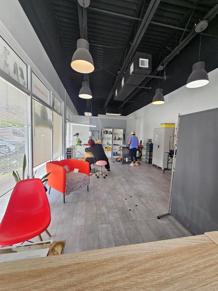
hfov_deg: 89.9
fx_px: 109
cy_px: 146
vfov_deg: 106.2
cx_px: 109
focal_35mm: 13
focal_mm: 2.2
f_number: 2.2
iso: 50
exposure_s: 1/60
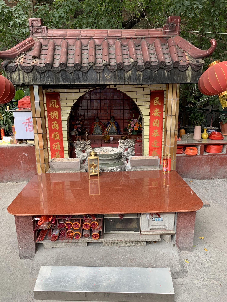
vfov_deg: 67.3
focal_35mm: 26
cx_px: 114
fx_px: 227
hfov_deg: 53.1
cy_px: 151
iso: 40
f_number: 1.8
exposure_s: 1/121
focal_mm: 4.25
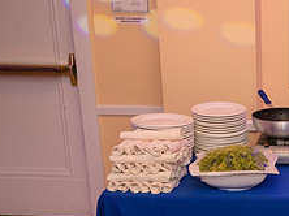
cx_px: 358
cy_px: 169
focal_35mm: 73
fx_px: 609
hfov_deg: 24.0
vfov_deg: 19.9
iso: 1600
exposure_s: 1/125
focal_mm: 29
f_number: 3.2
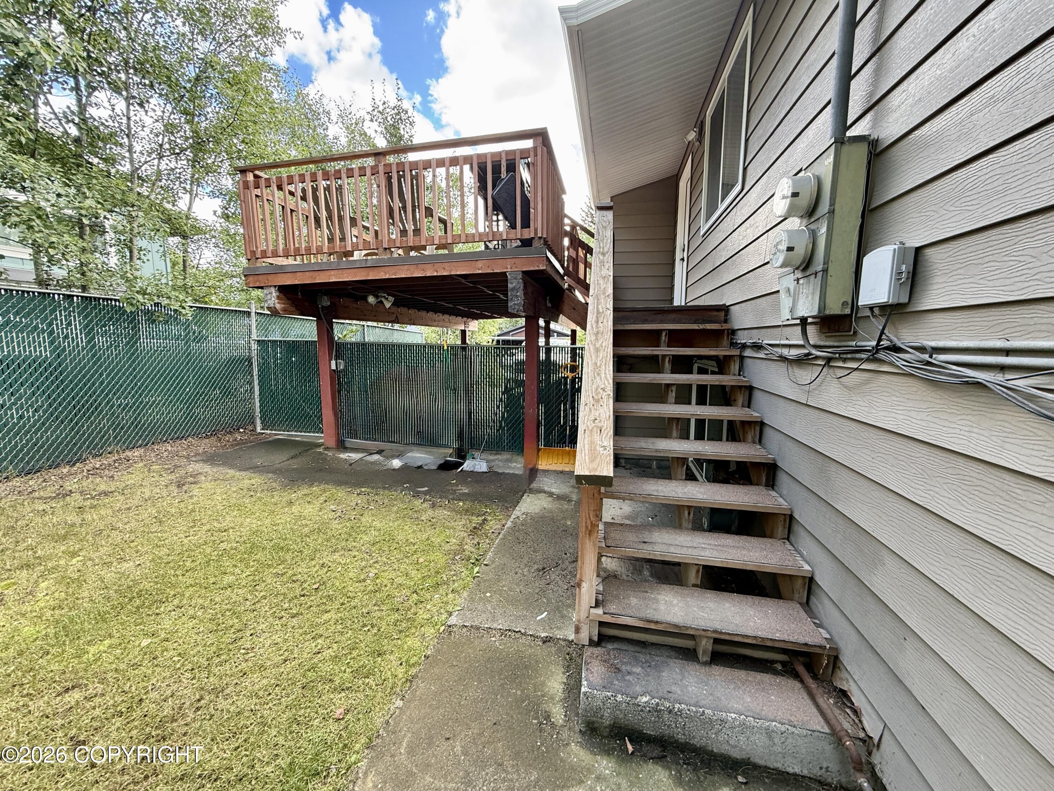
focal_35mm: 14
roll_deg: -1.0
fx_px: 426
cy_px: 396
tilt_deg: -7.9
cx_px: 527
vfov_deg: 85.7
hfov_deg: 102.1
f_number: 2.2
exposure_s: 1/99
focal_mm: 2.22
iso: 64
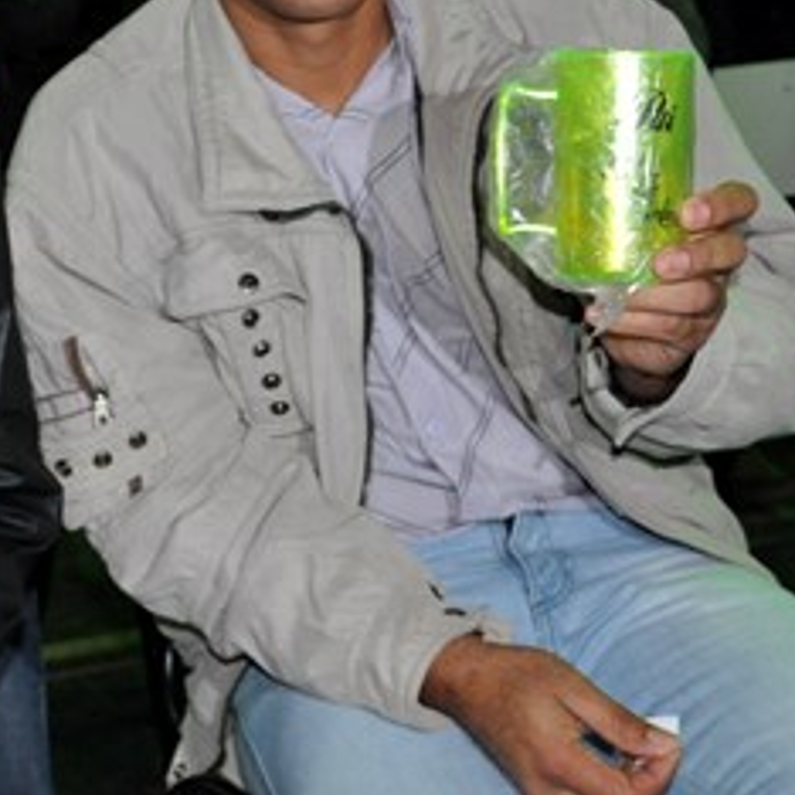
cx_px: -65
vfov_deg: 21.8
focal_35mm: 79
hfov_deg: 20.9
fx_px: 2053
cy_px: 238
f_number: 3.8
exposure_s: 1/60
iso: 800
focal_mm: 22
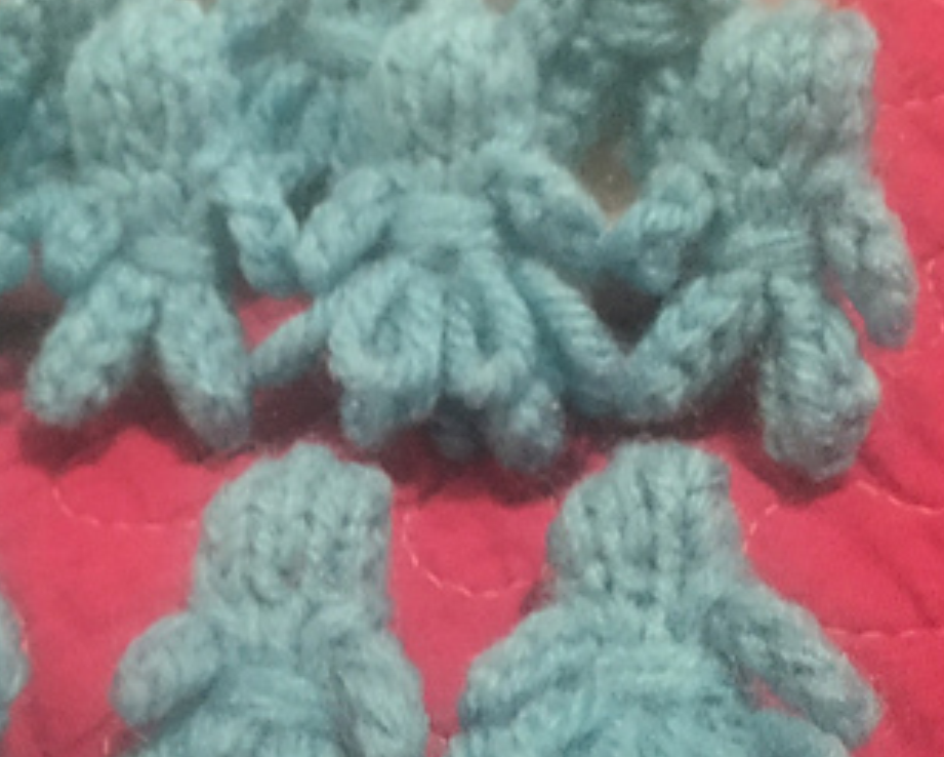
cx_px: 347
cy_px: 397
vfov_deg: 24.2
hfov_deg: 29.9
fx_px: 1761
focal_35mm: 63
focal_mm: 3.3
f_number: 2.4
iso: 400
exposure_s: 1/15
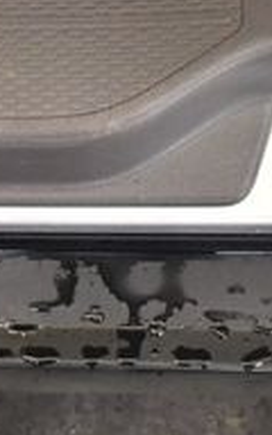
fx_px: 1779
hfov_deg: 8.4
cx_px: -252
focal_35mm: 150
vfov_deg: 13.8
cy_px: 57
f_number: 3.8
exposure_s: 1/125
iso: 2800
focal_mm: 22
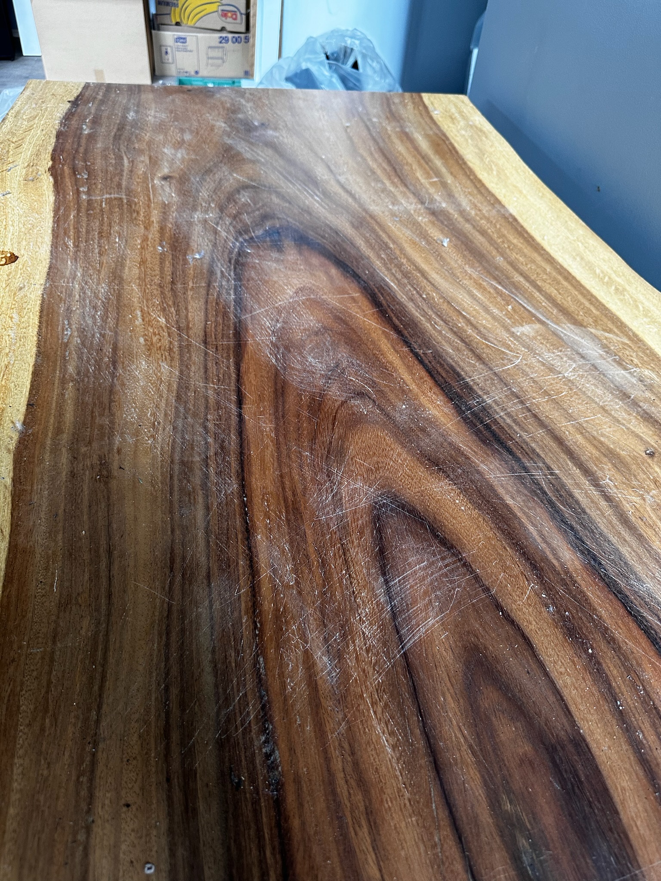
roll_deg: -6.7
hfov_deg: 56.8
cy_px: 440
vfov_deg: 71.6
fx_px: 611
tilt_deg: -43.7
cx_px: 330
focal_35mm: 24
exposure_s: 1/60
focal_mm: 6.86
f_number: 1.78
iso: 250
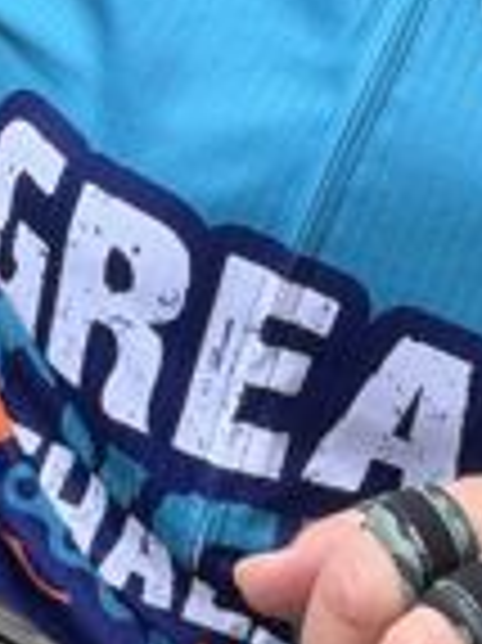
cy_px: -689
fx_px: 2622
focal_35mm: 141
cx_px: 874
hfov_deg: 9.9
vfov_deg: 12.2
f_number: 1.9
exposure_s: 1/103
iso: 80
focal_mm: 2.71
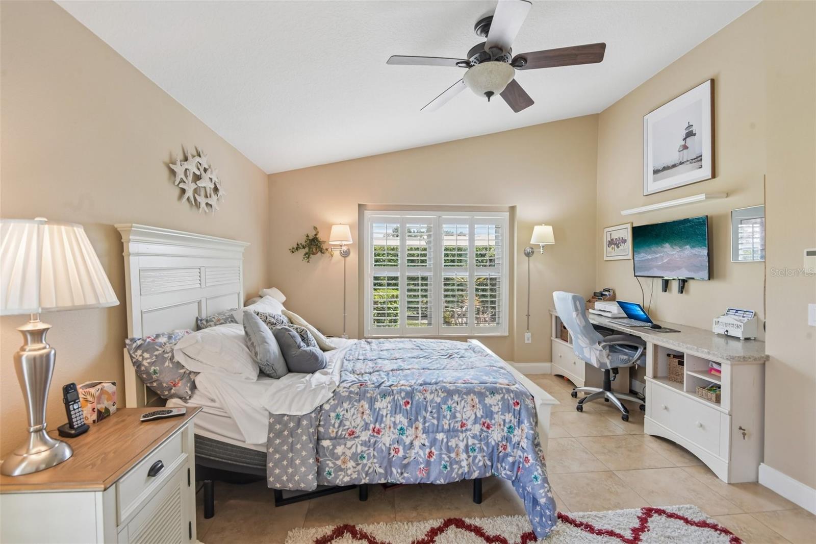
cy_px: 272
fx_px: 363
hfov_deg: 96.7
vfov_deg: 73.7
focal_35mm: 16
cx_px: 408
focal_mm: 16
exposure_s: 1/25
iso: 400
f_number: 8
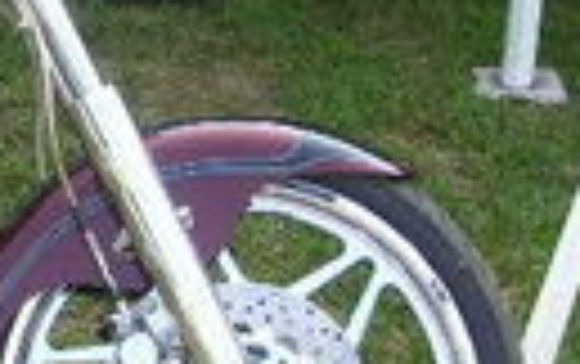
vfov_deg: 10.5
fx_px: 1978
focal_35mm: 125
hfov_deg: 15.9
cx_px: -162
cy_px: 90
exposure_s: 1/141
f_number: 3.2
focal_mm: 6.3
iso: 50
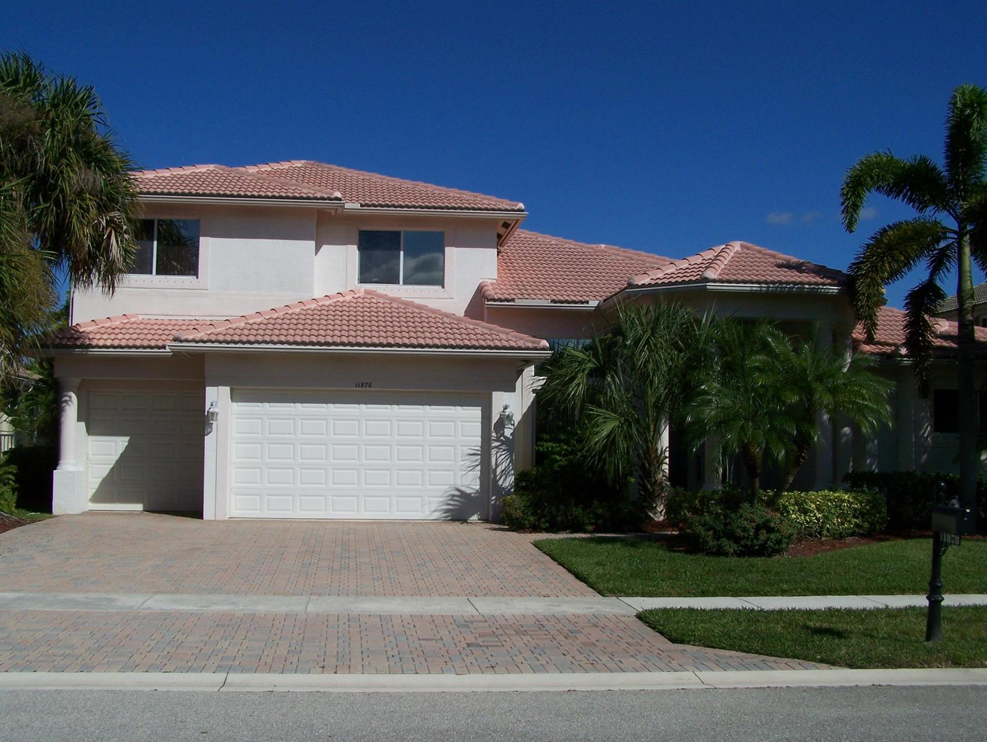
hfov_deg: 48.9
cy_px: 371
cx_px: 494
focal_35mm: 38
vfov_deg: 37.8
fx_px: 1084
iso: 80
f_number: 5.6
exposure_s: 1/1000
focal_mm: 6.3
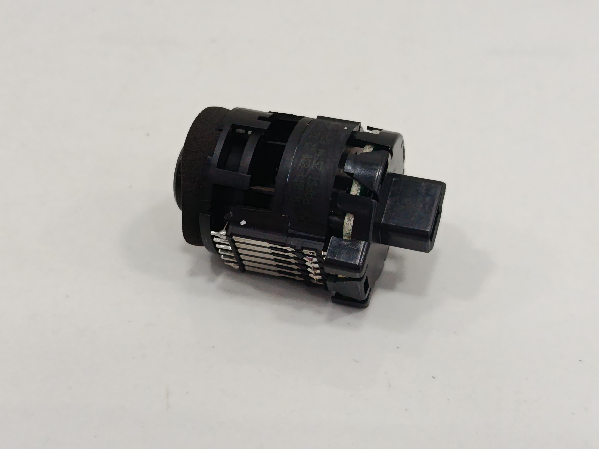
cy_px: 224
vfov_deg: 27.5
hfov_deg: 36.2
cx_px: 300
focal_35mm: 53
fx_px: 917
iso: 897
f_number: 1.7
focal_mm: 5.24
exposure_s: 1/100
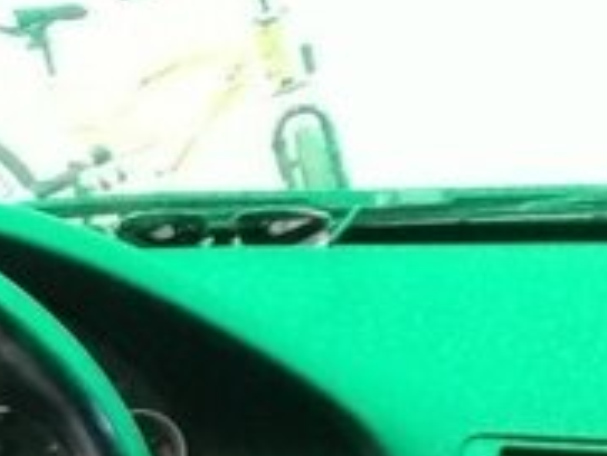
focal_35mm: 113
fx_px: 1983
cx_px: -97
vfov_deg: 12.1
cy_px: 813
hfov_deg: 16.7
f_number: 2.2
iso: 320
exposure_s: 1/17
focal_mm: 3.3
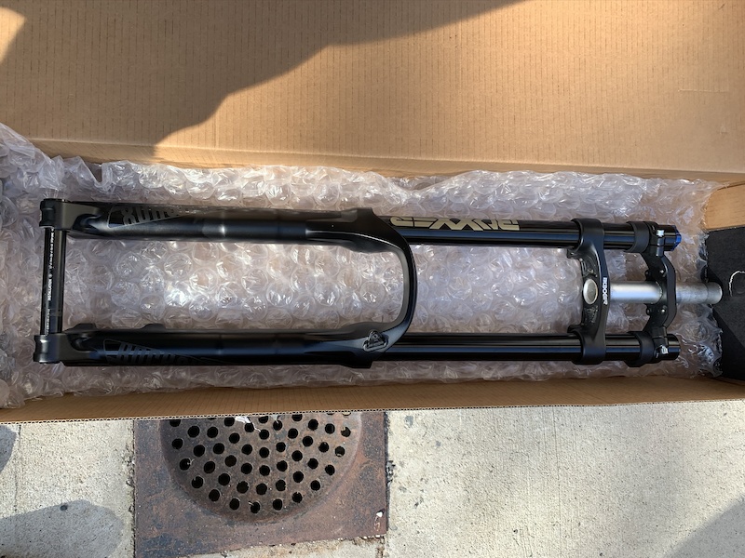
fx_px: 560
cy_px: 279
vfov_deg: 53.1
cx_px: 372
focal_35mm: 26
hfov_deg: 67.3
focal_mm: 4.25
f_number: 1.8
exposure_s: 1/336
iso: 25
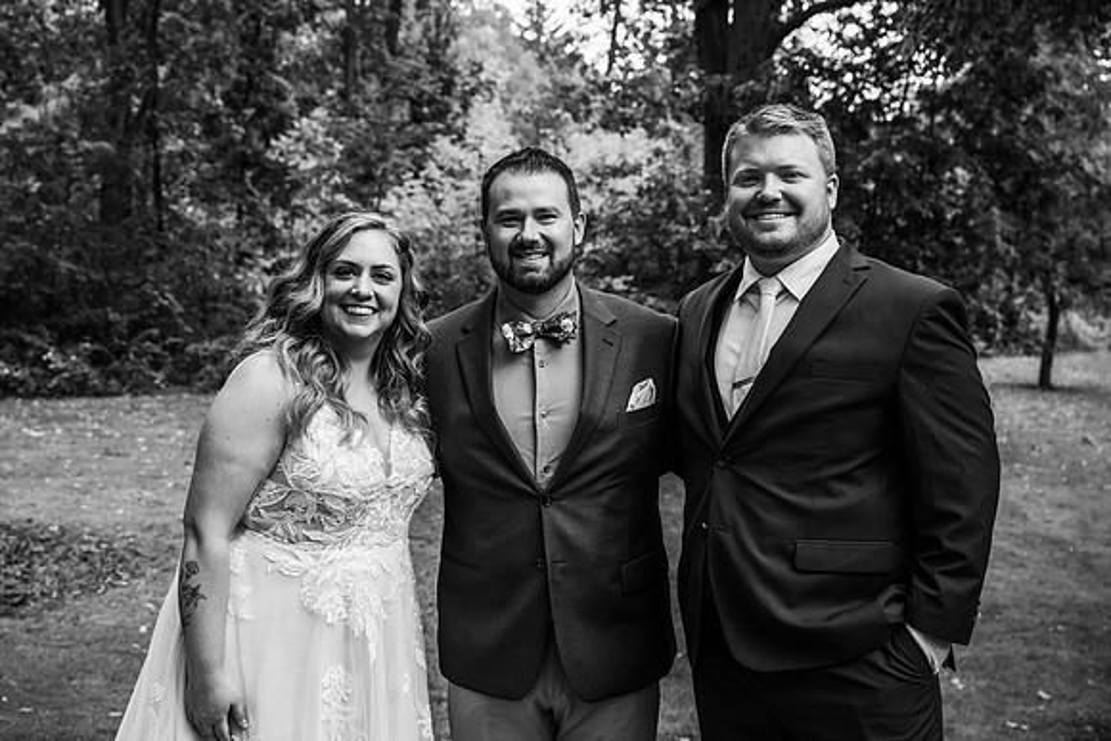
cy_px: 370
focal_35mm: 49
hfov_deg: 40.5
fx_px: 1505
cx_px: 522
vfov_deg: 27.7
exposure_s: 1/400
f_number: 5
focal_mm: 46
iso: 200
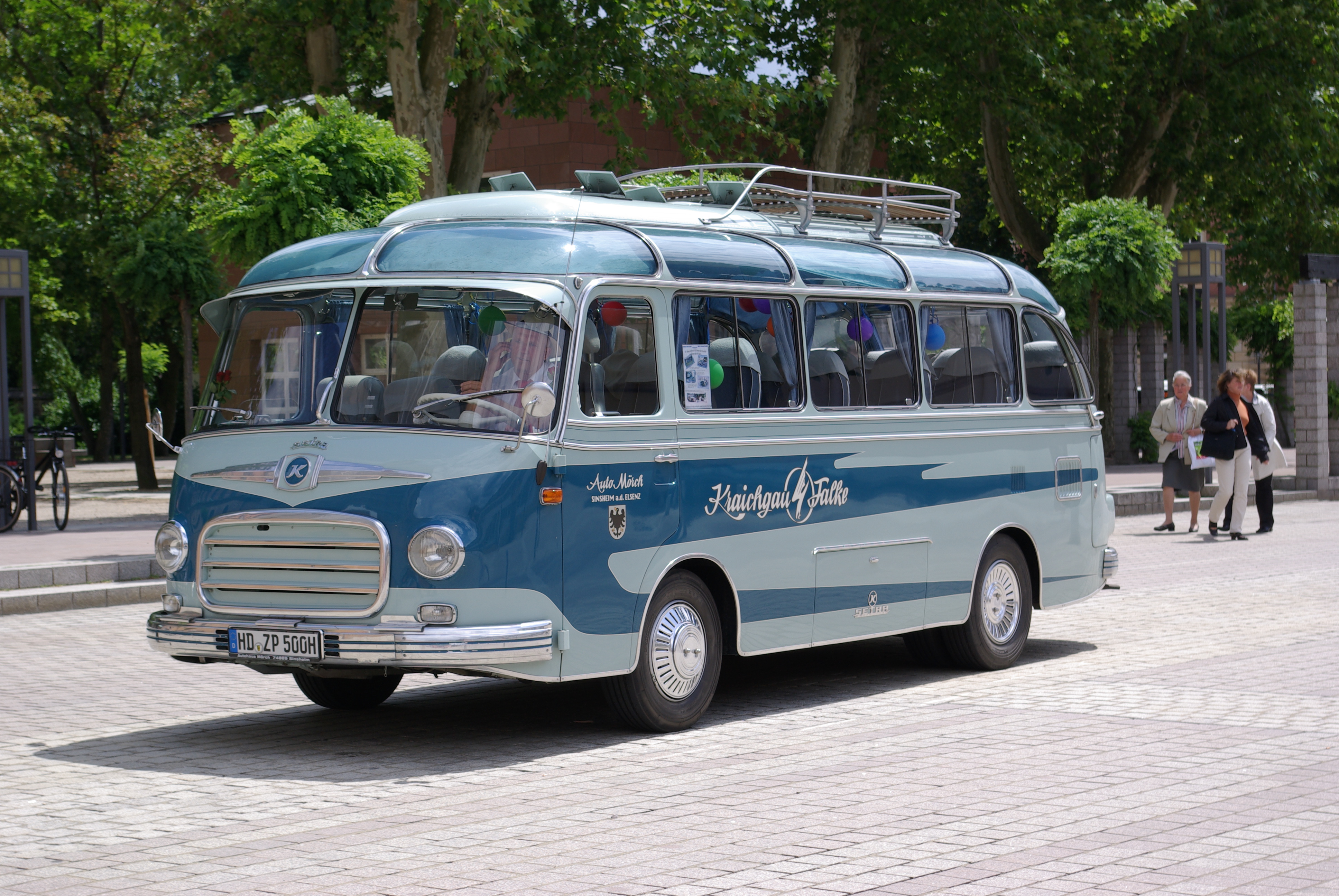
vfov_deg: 18.2
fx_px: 2793
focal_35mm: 75
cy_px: 448
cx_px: 670
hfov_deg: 27.0
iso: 100
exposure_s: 1/180
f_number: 9.5
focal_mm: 50
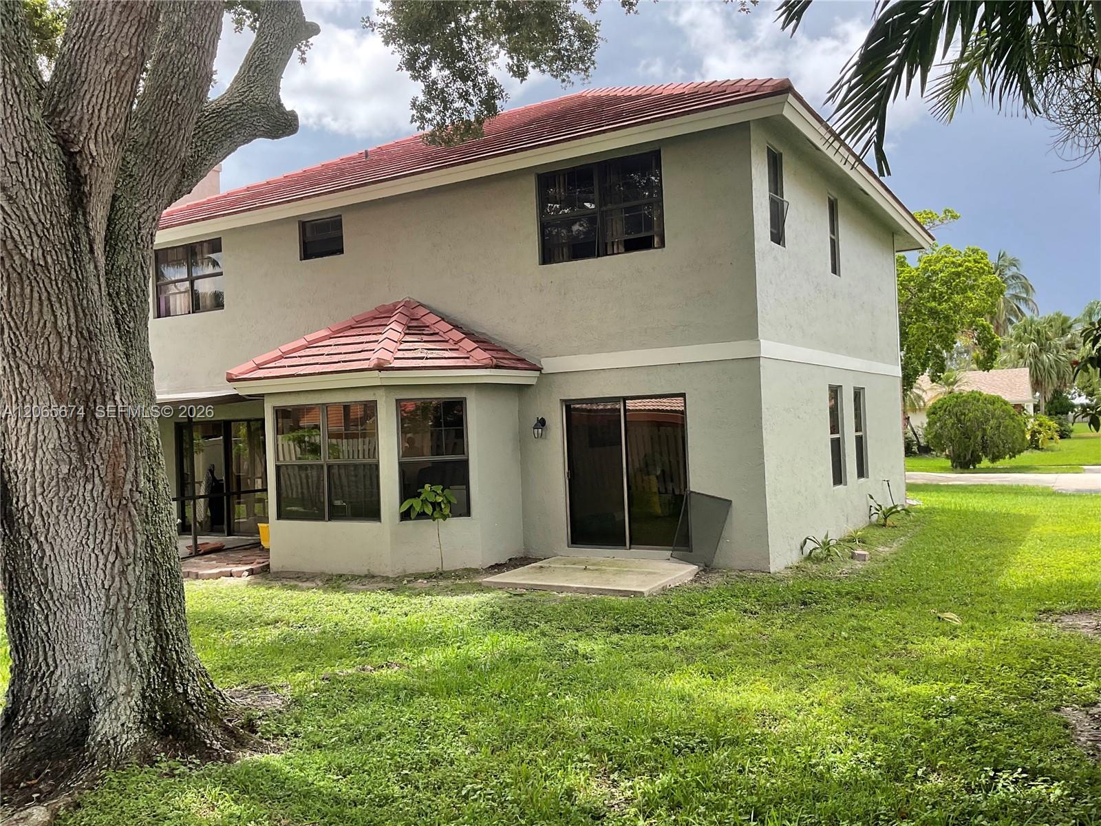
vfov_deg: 48.2
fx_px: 922
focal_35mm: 29
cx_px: 550
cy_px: 413
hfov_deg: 61.7
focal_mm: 3
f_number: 1.8
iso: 16
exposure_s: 1/389
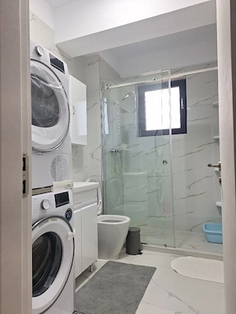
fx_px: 209
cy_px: 157
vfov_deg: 73.9
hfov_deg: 58.9
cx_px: 118
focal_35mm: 23
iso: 40
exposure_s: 1/169
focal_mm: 5.54
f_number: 1.8
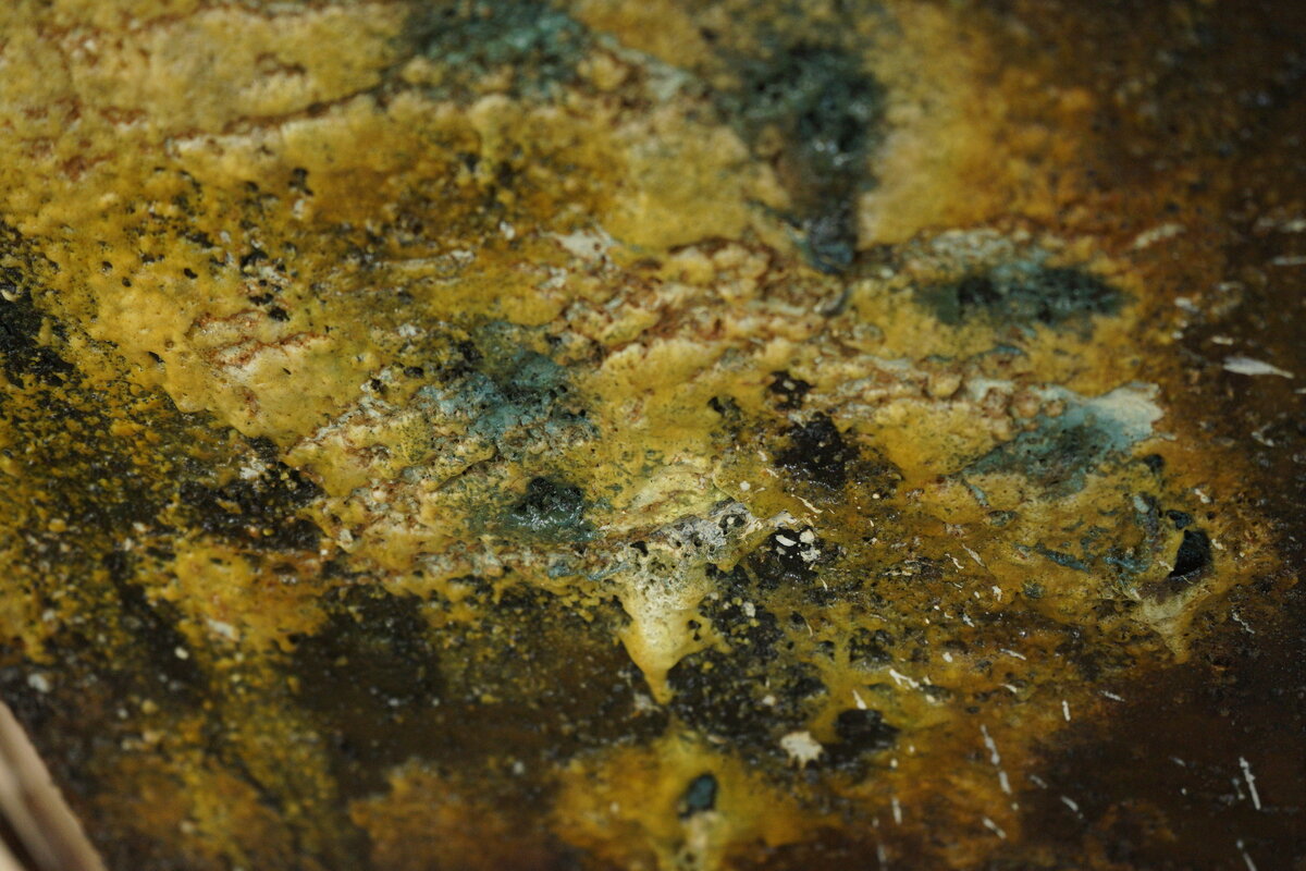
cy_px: 436
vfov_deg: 26.0
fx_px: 1886
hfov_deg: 38.2
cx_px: 653
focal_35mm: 52
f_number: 5
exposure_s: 1/125
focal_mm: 52
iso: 3200
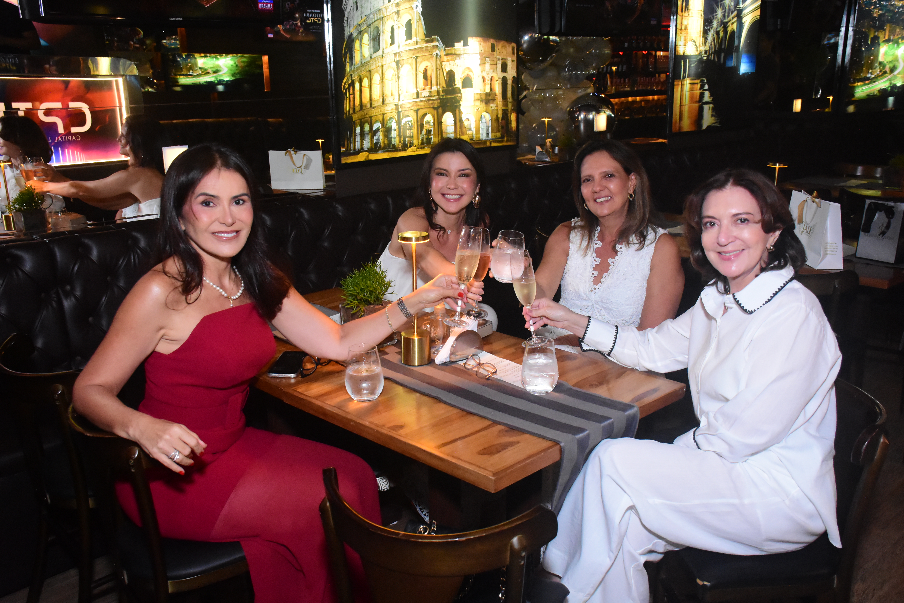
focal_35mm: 34
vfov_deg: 38.4
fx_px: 867
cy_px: 302
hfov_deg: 55.1
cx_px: 452
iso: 6400
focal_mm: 23
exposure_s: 1/160
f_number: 5
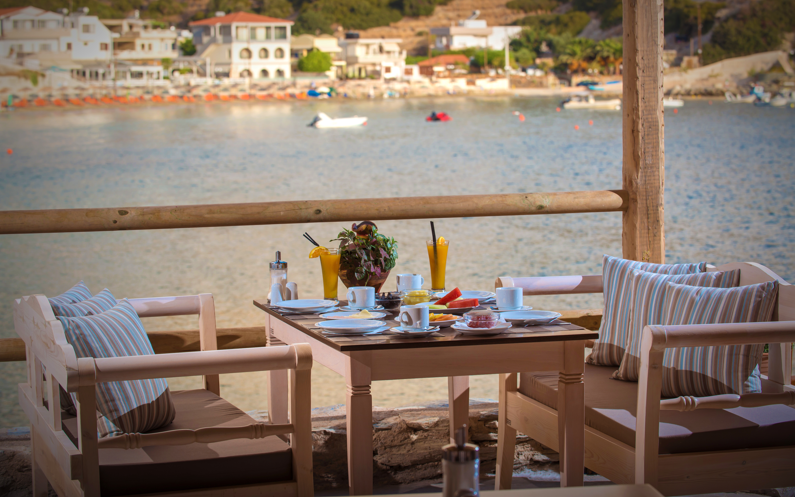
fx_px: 1907
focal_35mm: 88
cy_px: 233
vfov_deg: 14.8
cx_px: 398
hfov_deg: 23.6
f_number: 8
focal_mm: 86
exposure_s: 1/250
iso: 200
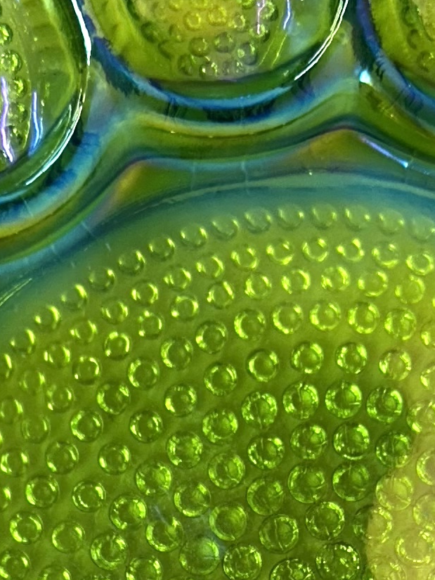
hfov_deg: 11.7
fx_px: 2127
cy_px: 728
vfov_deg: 14.9
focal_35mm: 127
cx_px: 287
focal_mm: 5.7
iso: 40
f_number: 1.5
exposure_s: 1/221
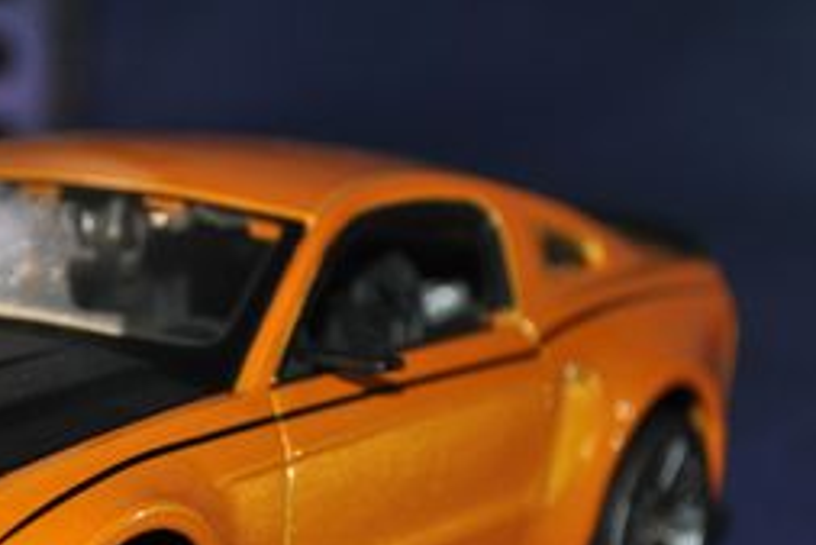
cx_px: 116
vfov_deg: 8.7
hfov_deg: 12.9
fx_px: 3583
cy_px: 489
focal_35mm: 158
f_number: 5.6
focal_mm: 52
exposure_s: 1/60
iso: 200
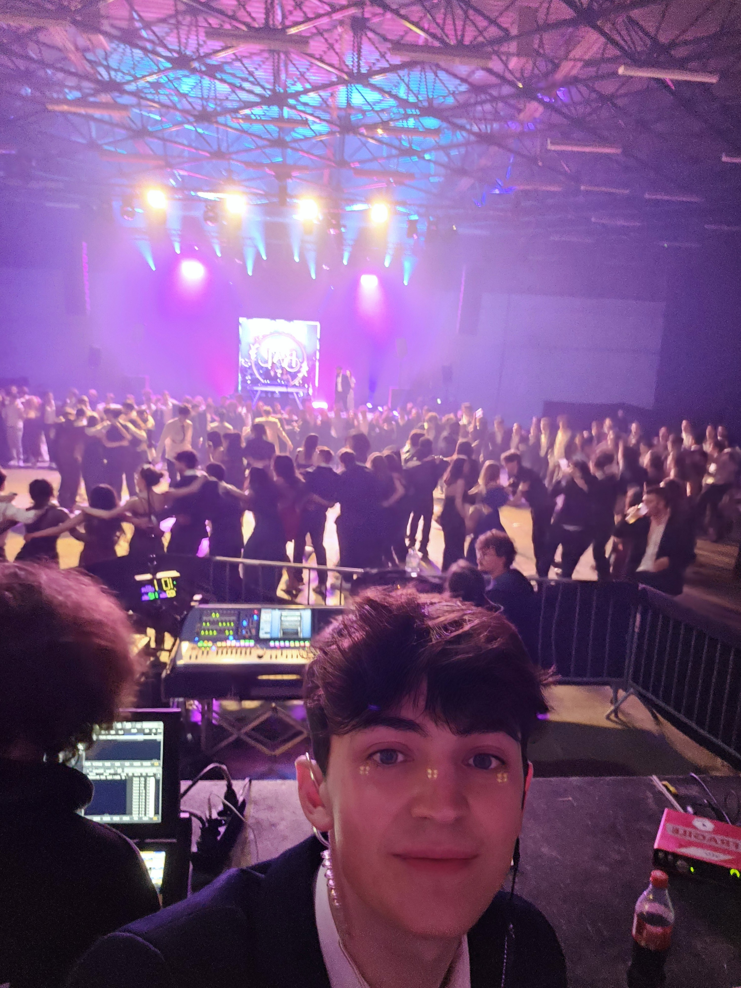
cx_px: 370
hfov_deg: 54.9
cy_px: 494
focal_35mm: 25
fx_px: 714
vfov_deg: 69.4
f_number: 2.2
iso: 2000
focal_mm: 3.3
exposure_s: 1/17
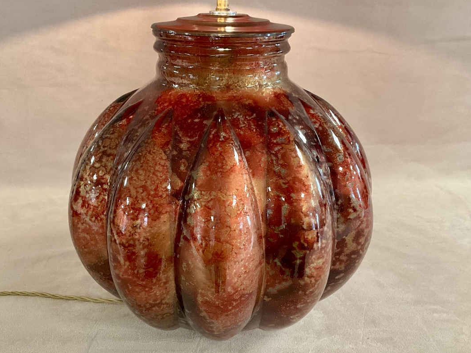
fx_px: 449
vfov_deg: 42.9
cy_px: 185
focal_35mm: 33
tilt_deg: -24.9
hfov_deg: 55.3
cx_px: 221
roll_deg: +0.3
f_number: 1.8
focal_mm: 3
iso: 250
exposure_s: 1/50
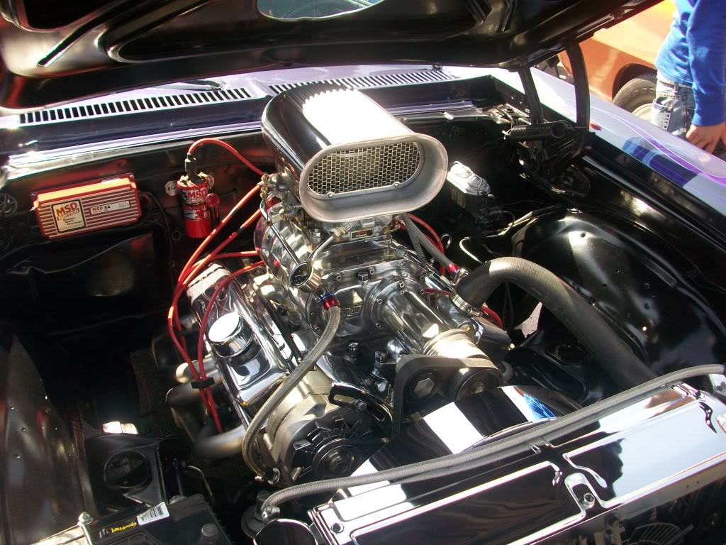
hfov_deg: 56.8
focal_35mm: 32
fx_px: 671
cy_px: 272
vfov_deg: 44.2
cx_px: 363
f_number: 2.8
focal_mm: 5.7
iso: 64
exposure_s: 1/160
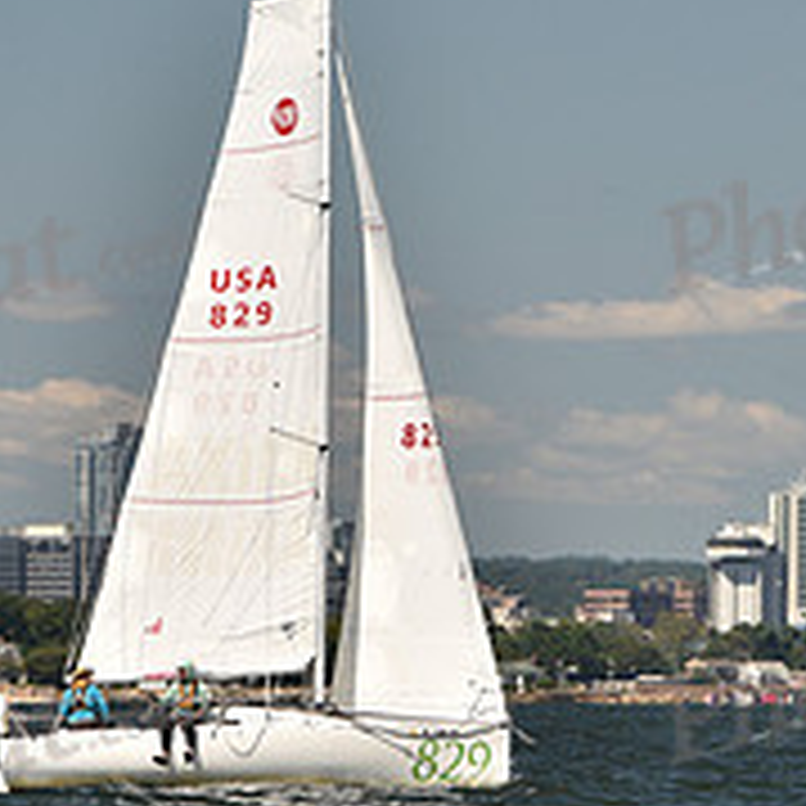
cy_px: 475
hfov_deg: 3.2
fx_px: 14541
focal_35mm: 552
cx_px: 432
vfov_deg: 3.2
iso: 250
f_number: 4.5
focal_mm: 200
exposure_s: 1/1250
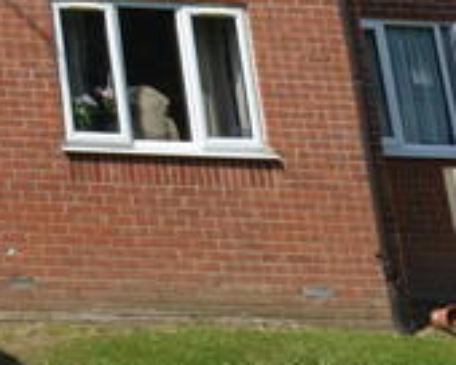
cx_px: -531
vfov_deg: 14.5
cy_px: -396
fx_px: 1147
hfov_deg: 15.9
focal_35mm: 85
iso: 100
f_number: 8
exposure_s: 1/250
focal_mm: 10
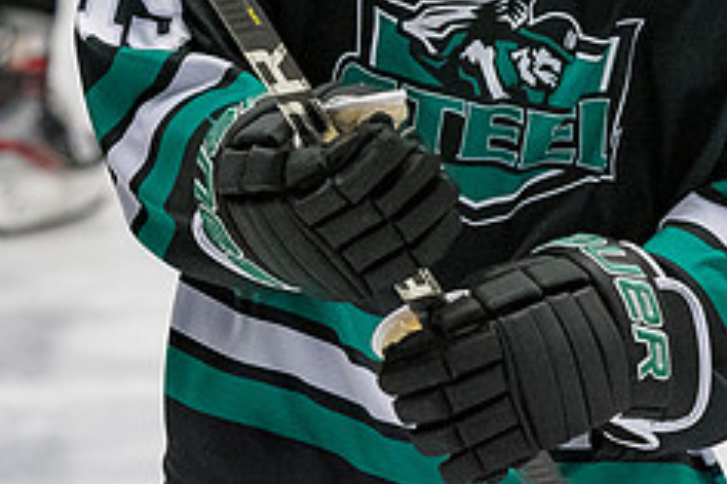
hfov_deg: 3.2
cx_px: 393
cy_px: -150
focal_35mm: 646
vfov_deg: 2.1
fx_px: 13036
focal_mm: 160
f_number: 3.5
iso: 2000
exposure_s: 1/800
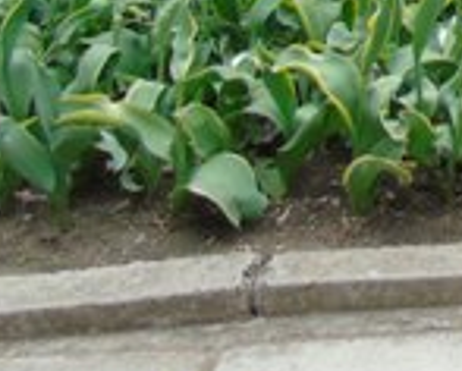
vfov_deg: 12.1
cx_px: 949
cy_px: -316
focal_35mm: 116
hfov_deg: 13.8
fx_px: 1588
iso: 80
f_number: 3.4
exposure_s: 1/160
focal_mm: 4.4
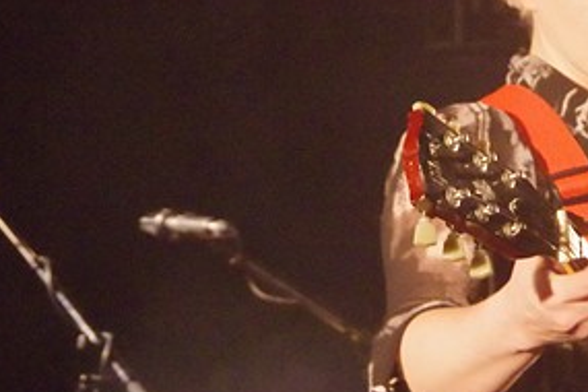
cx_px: 646
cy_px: 85
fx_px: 3707
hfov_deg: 9.0
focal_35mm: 227
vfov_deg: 6.0
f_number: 4.5
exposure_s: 1/30
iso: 6400
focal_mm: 48
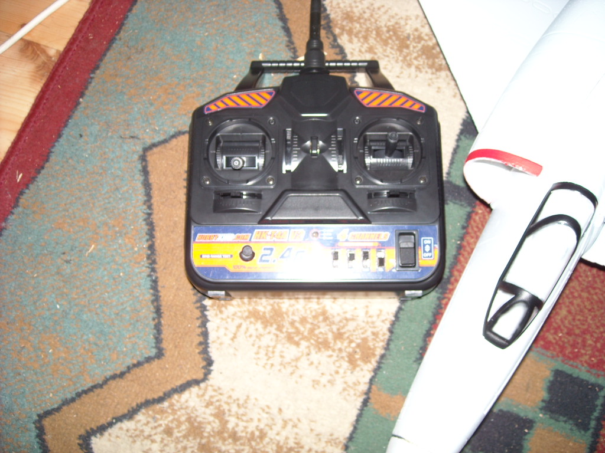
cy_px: 226
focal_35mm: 35
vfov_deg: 40.7
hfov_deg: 52.6
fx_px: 612
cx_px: 302
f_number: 2.8
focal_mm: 5.7
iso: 64
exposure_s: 1/60
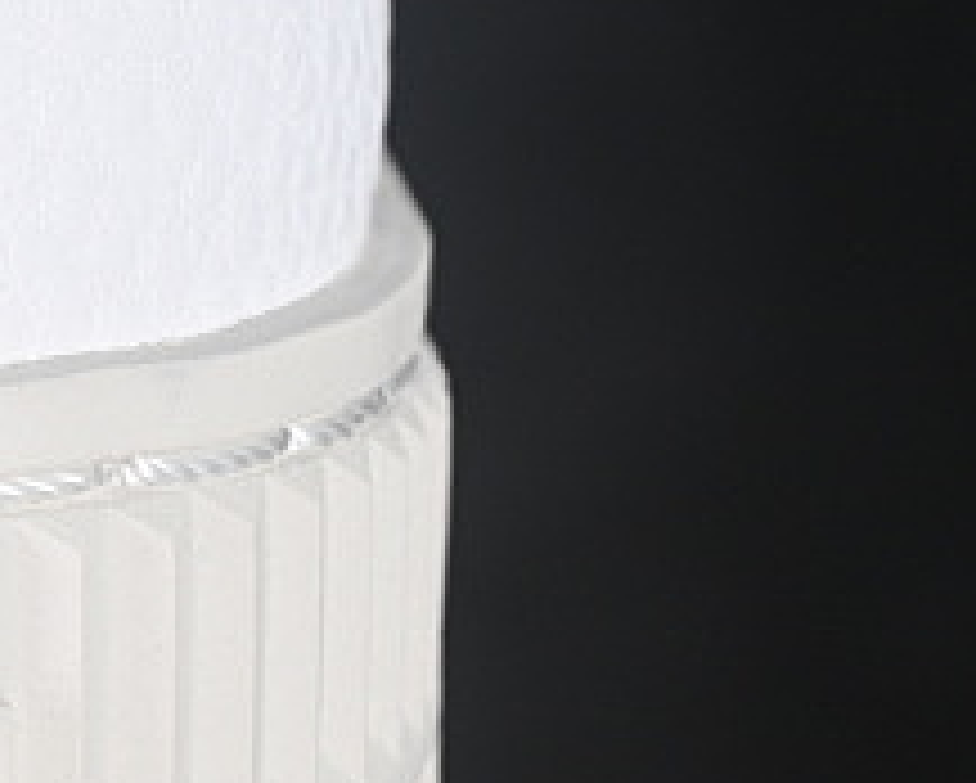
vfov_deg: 4.4
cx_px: -864
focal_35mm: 350
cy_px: -306
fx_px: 10119
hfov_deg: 5.4
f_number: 7.1
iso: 160
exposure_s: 1/80
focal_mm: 50
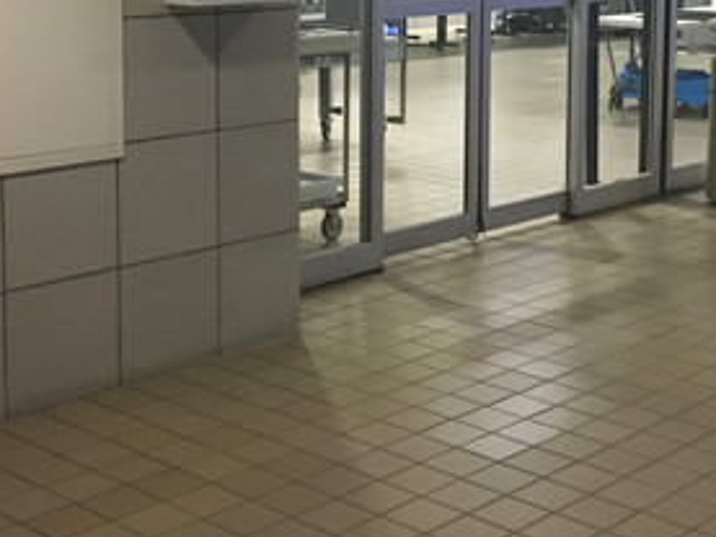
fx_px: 1386
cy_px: 77
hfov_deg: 28.8
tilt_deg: -6.0
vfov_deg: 21.6
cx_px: 470
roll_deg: +0.3
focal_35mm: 67
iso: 200
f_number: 2.2
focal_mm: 4.15
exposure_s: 1/24
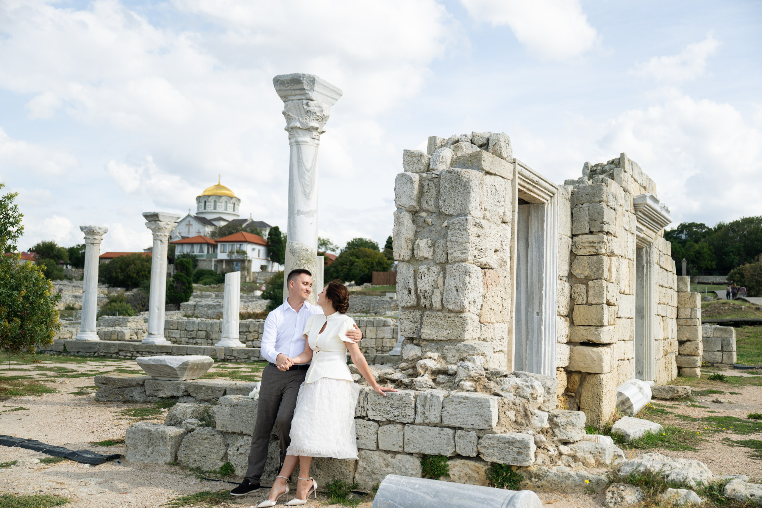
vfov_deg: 35.1
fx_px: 804
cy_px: 254
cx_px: 381
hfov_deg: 50.7
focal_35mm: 38
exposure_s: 1/1600
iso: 100
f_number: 2.8
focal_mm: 38
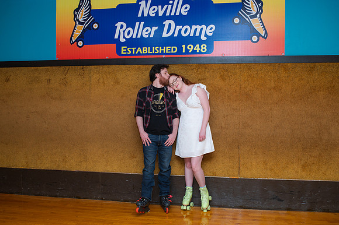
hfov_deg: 51.3
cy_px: 119
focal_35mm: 38
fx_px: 353
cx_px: 169
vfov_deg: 35.4
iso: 1000
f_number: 3.2
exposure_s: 1/200
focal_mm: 35
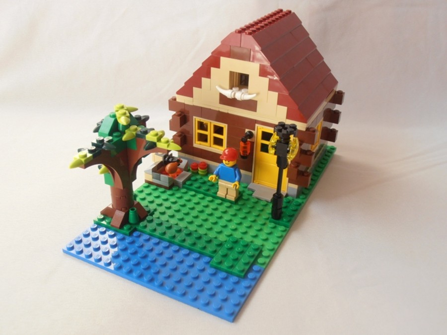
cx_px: 224
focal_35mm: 37
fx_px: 478
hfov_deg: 50.1
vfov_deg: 38.7
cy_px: 168
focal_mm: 6.61
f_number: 3.9
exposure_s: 1/40
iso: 125
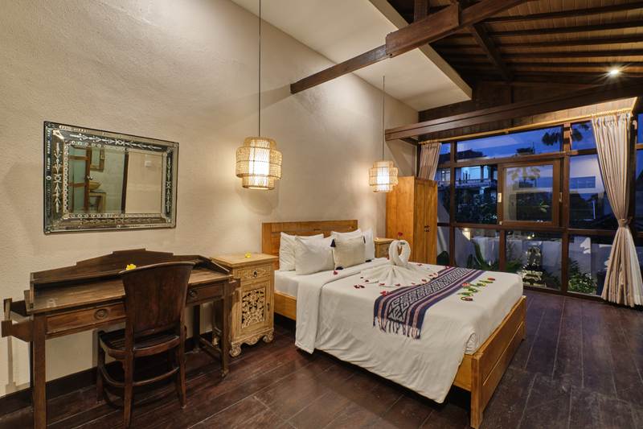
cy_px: 214
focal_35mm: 15
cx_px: 322
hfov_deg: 100.4
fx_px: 268
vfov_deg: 77.3
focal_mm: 10
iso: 160
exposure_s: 6.5
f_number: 16
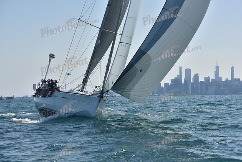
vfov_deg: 15.2
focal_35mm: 90
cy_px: 81
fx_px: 605
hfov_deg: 22.6
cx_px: 121
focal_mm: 90
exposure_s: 1/1600
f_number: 8
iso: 250
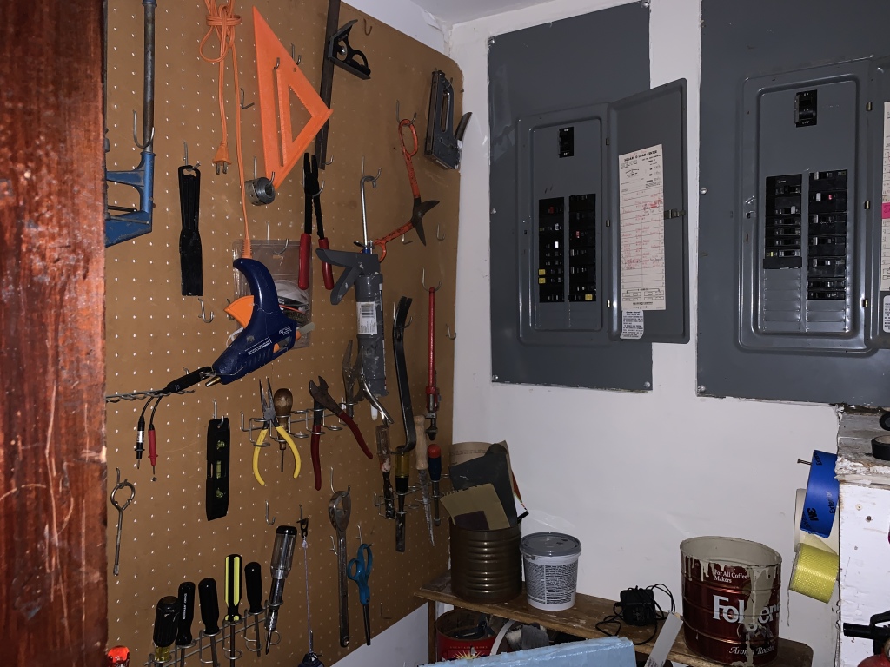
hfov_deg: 67.3
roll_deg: +0.1
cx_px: 445
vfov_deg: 53.1
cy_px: 334
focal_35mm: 26
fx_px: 668
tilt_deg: +0.0
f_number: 1.8
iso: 64
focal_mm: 4.25
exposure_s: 1/13
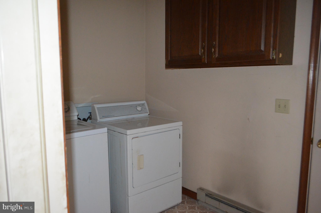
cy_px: 106
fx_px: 240
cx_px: 160
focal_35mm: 27
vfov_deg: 47.7
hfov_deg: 67.5
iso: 3200
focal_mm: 18
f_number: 3.5
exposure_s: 1/60
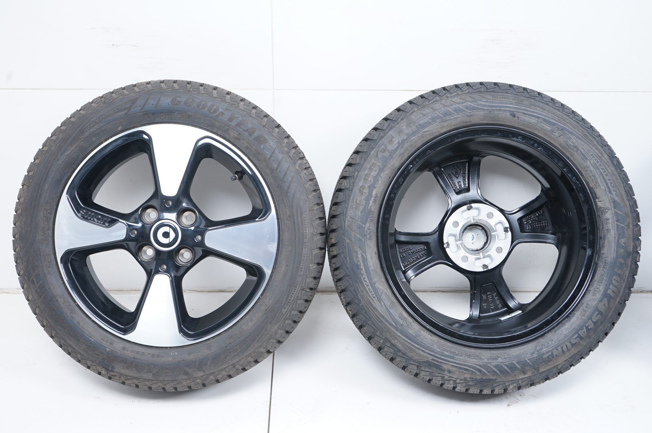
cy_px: 216
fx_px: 832
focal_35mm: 46
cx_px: 326
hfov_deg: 42.8
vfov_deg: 29.2
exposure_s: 1/125
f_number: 5.6
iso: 250
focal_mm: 46
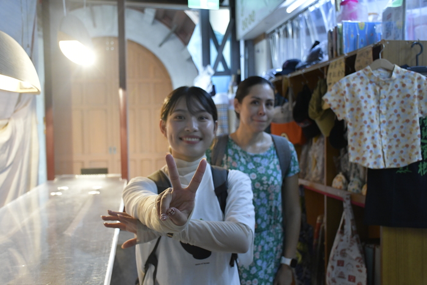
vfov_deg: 34.2
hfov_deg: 49.5
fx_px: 463
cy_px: 142
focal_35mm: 39
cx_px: 214
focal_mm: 26
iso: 2500
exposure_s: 1/125
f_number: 3.8
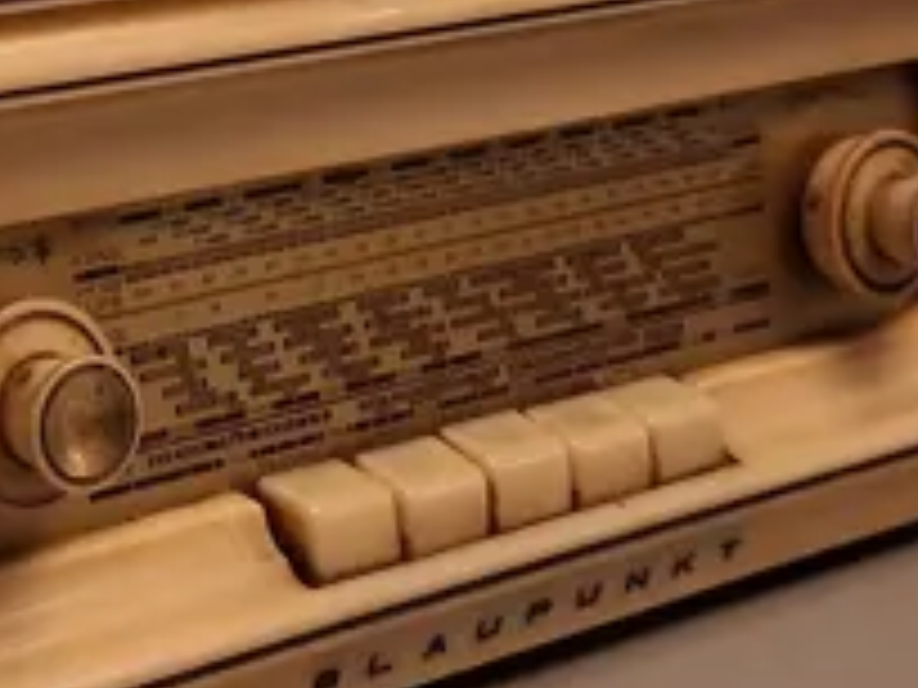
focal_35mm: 106
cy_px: -121
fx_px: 2811
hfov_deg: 18.1
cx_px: 14
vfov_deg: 13.6
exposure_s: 1/60
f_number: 1.8
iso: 500
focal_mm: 4
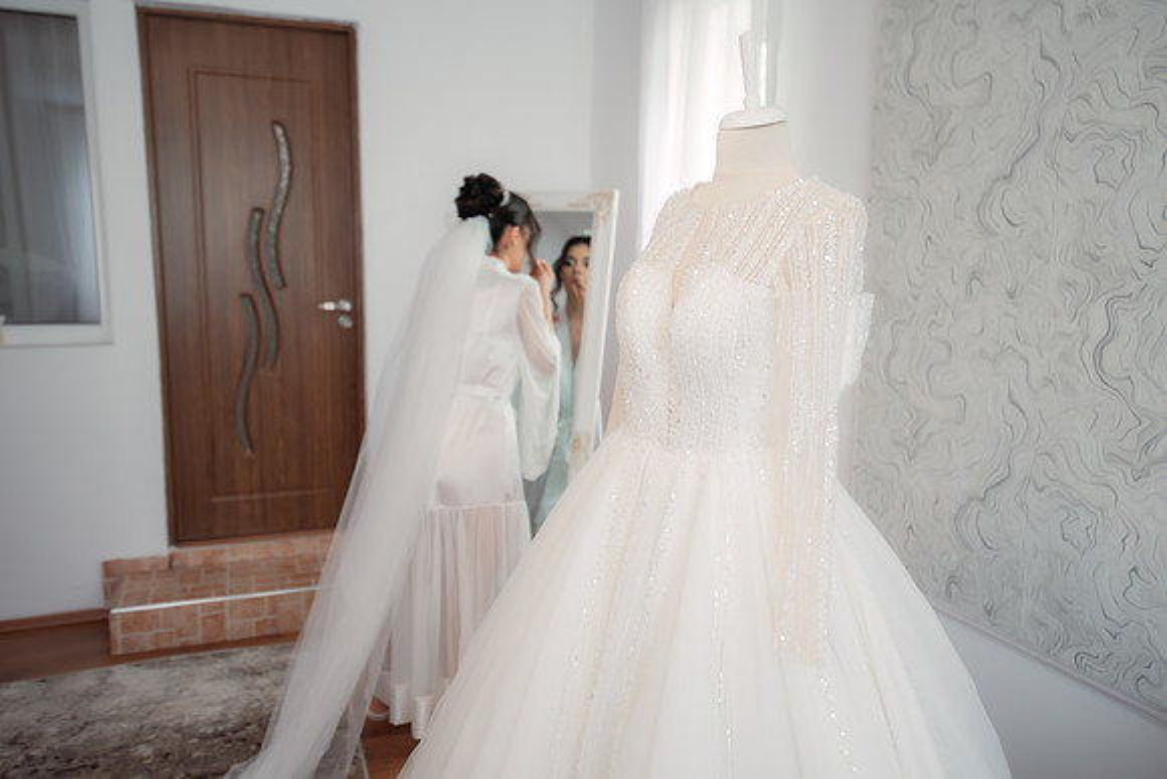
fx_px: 973
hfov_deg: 61.9
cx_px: 584
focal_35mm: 30
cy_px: 390
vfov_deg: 43.6
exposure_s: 1/250
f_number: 2.8
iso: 1250
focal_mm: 30
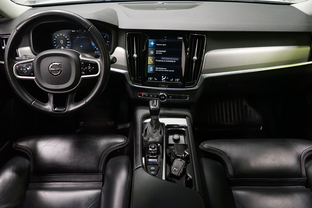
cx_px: 155
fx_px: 251
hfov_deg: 63.7
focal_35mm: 29
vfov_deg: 45.0
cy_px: 101
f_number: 3.5
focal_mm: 28
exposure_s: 1/100
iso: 6400
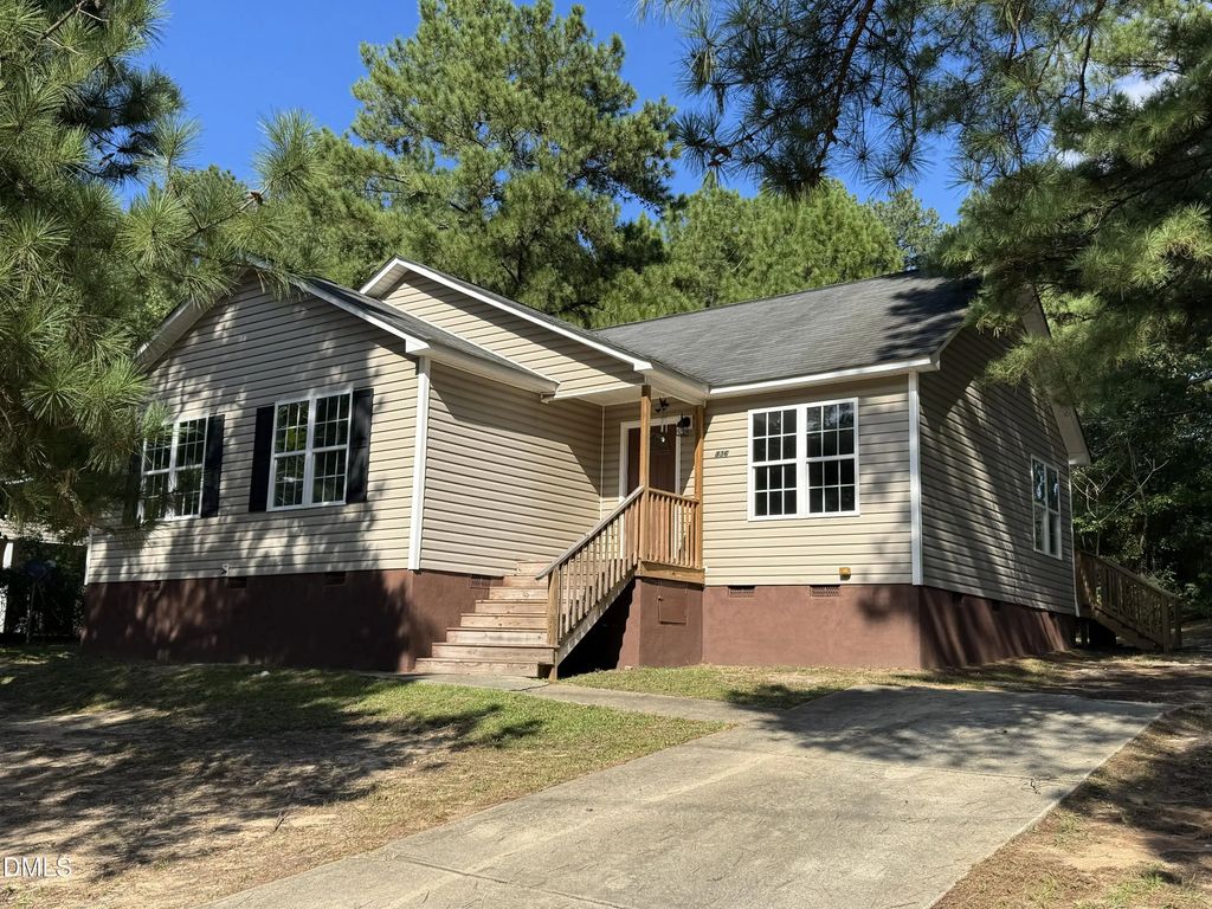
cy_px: 454
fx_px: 1120
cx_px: 606
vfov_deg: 44.2
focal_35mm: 32
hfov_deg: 56.8
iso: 80
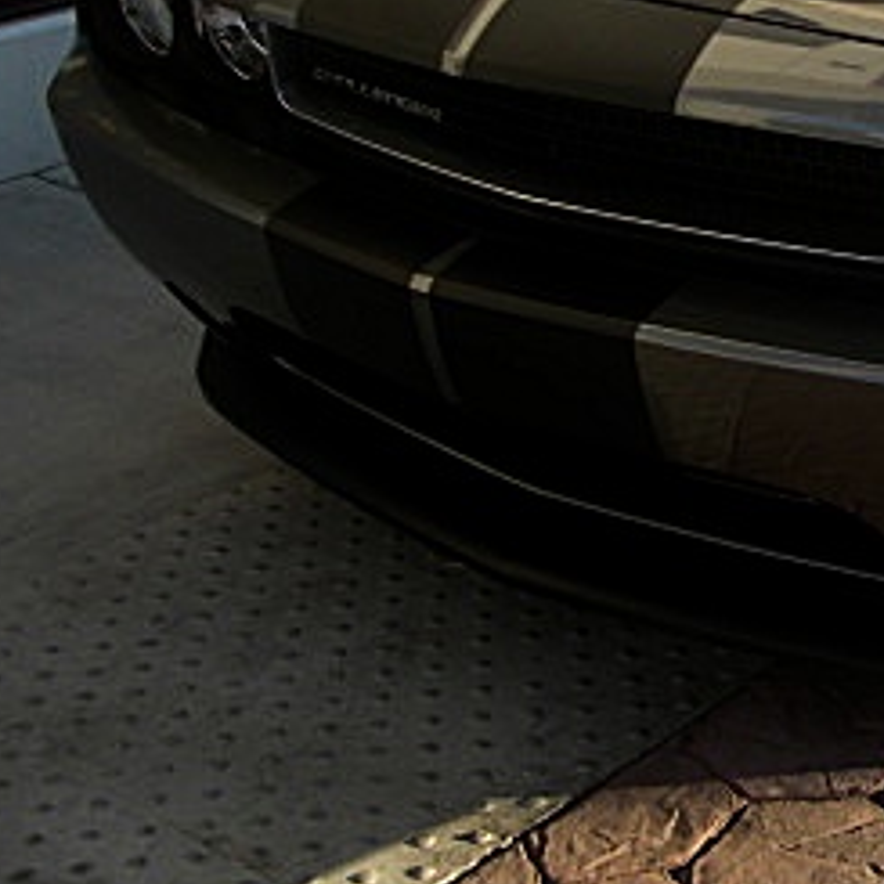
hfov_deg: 19.5
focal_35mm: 83
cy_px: 166
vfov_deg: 20.6
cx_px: 1097
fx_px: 2398
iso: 50
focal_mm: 6.3
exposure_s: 1/320
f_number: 2.8
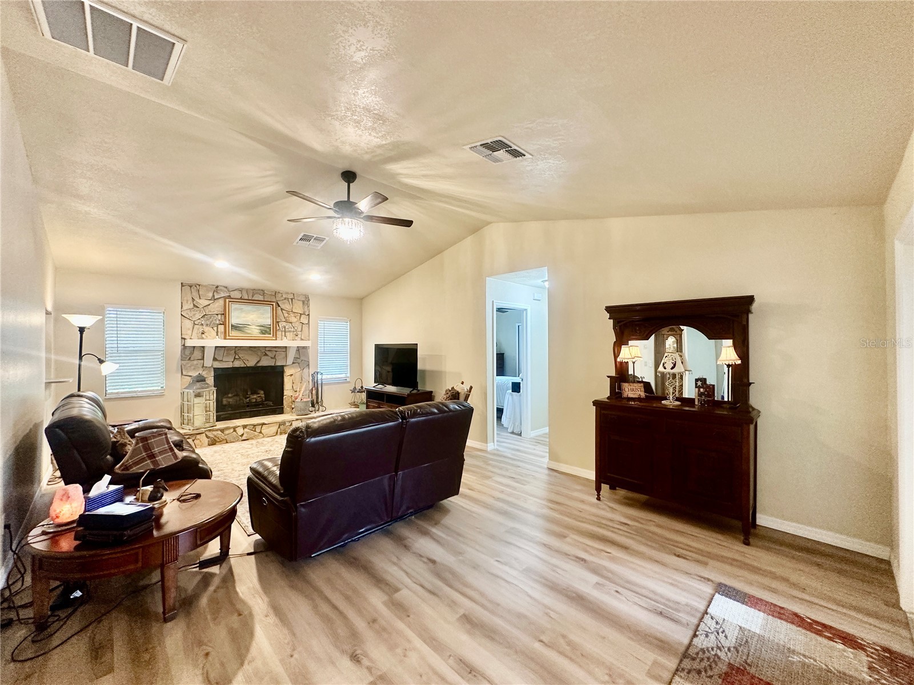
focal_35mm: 14
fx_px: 370
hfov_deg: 102.1
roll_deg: -0.6
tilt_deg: +0.5
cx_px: 457
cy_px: 342
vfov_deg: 85.7
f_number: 2.2
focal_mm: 2.22
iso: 250
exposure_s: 1/60
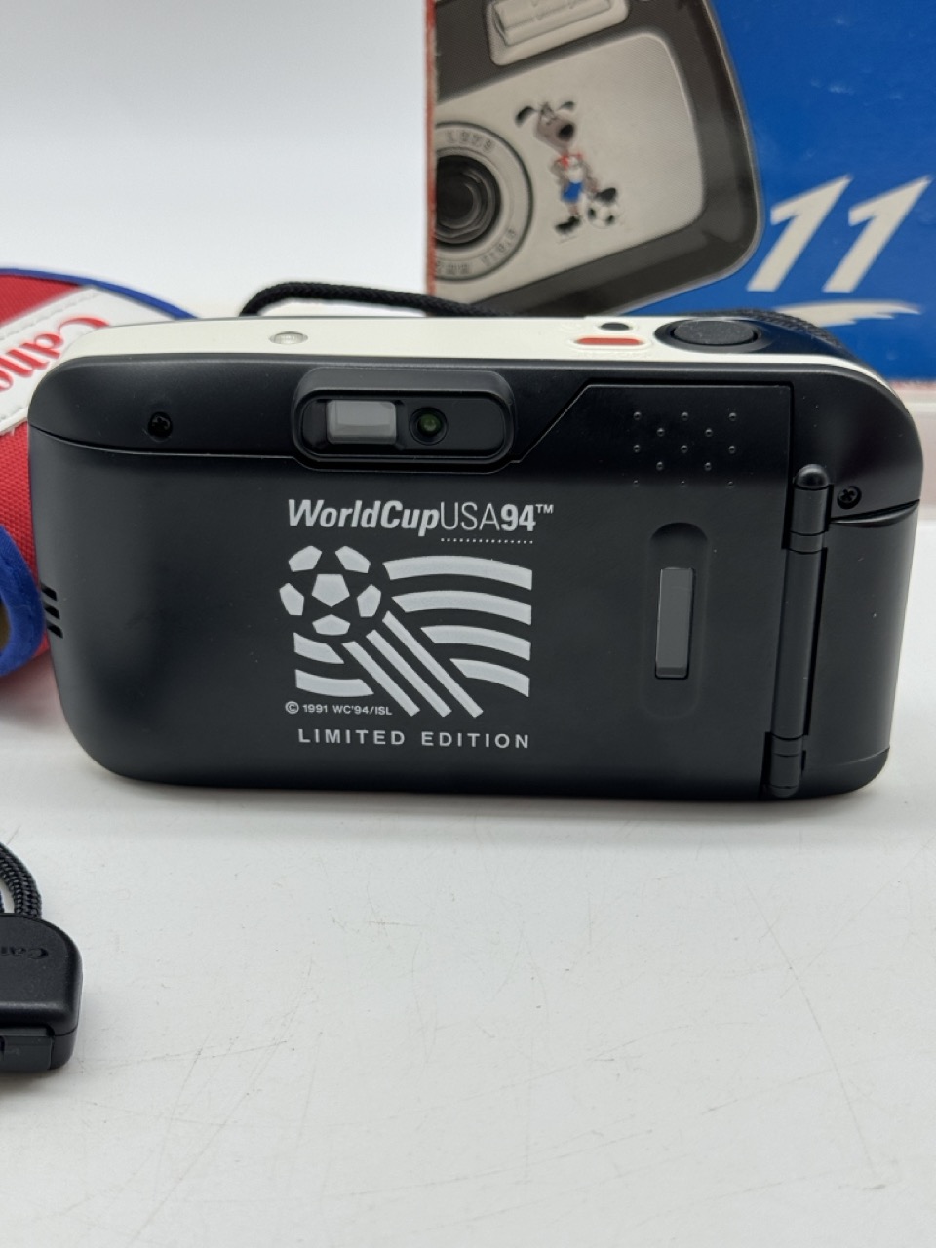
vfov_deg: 39.7
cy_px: 624
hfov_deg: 30.3
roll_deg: +0.1
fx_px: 1731
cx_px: 468
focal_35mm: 48
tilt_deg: -28.0
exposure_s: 1/436
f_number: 1.78
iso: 64
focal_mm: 6.76
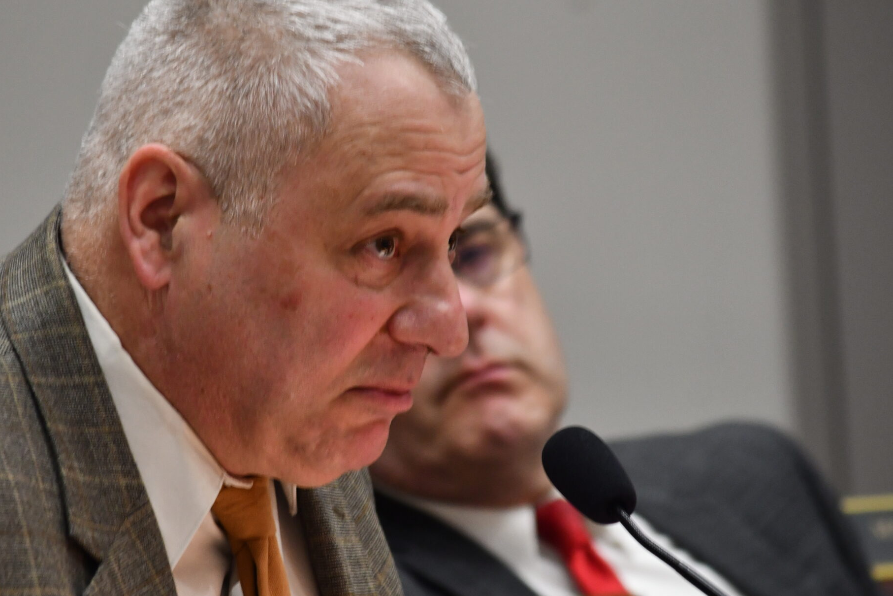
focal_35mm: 412
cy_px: 349
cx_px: 360
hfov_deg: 5.0
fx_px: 10221
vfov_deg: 3.3
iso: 800
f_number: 5
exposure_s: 1/80
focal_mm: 195
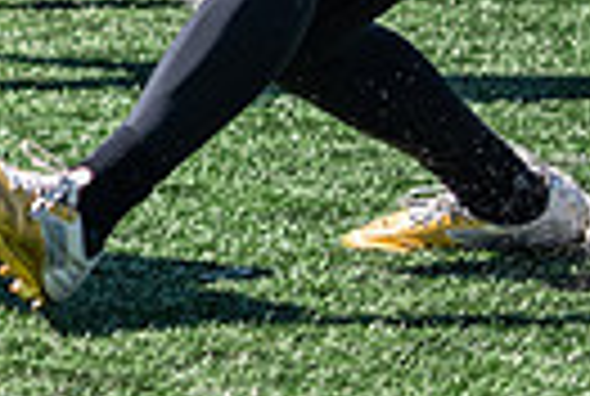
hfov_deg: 2.5
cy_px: -315
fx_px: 13437
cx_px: -674
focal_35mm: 818
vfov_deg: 1.7
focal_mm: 105
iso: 160
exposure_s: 1/2000
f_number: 2.8
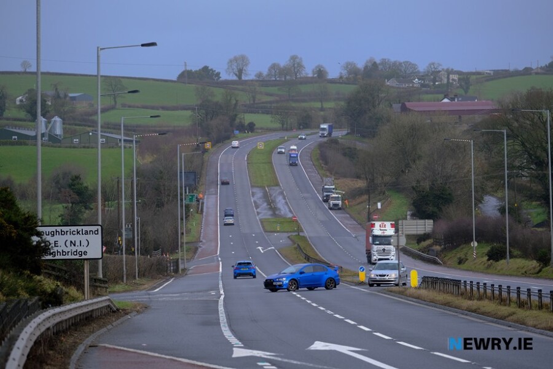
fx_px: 3226
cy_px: 184
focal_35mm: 210
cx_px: 276
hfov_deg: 9.8
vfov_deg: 6.5
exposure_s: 1/600
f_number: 4
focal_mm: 140
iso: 400
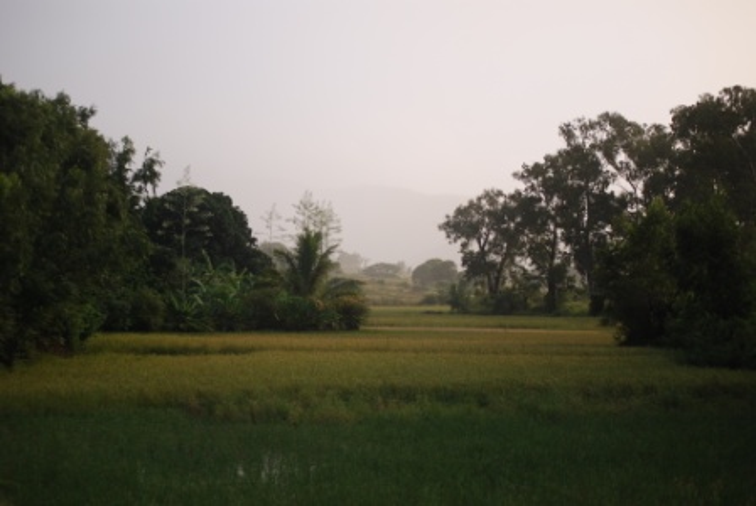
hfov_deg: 24.6
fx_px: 1735
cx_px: 378
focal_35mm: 82
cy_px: 253
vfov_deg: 16.6
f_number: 4.5
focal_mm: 55
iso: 200
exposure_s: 1/80
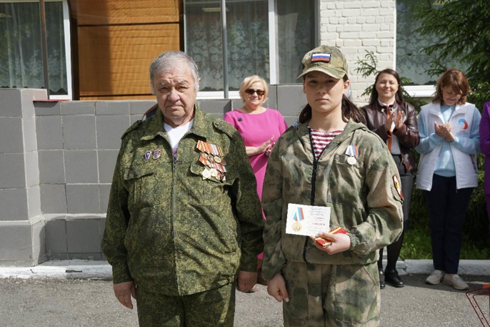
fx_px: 647
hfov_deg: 41.5
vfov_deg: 28.3
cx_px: 259
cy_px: 176
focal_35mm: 48
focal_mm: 29
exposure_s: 1/500
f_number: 4.5
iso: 100
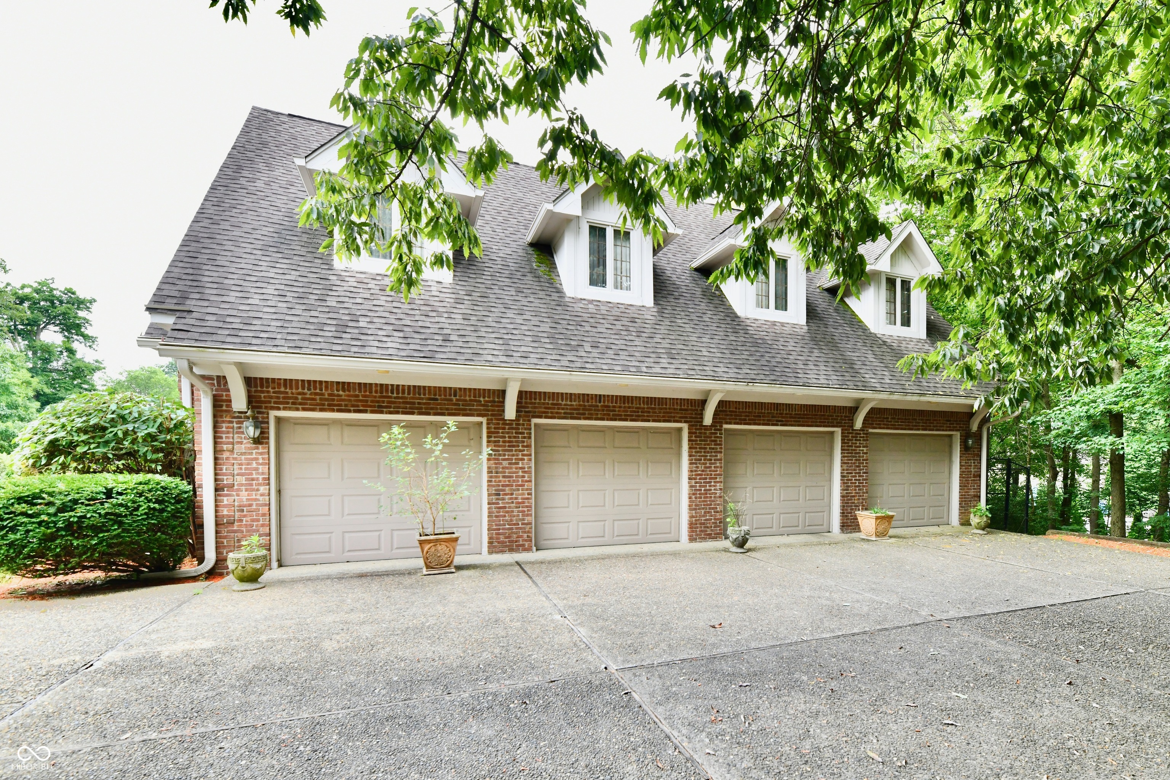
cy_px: 390
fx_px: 455
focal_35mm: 14
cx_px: 585
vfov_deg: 81.2
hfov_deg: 104.3
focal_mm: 14
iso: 640
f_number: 6.3
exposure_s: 1/160
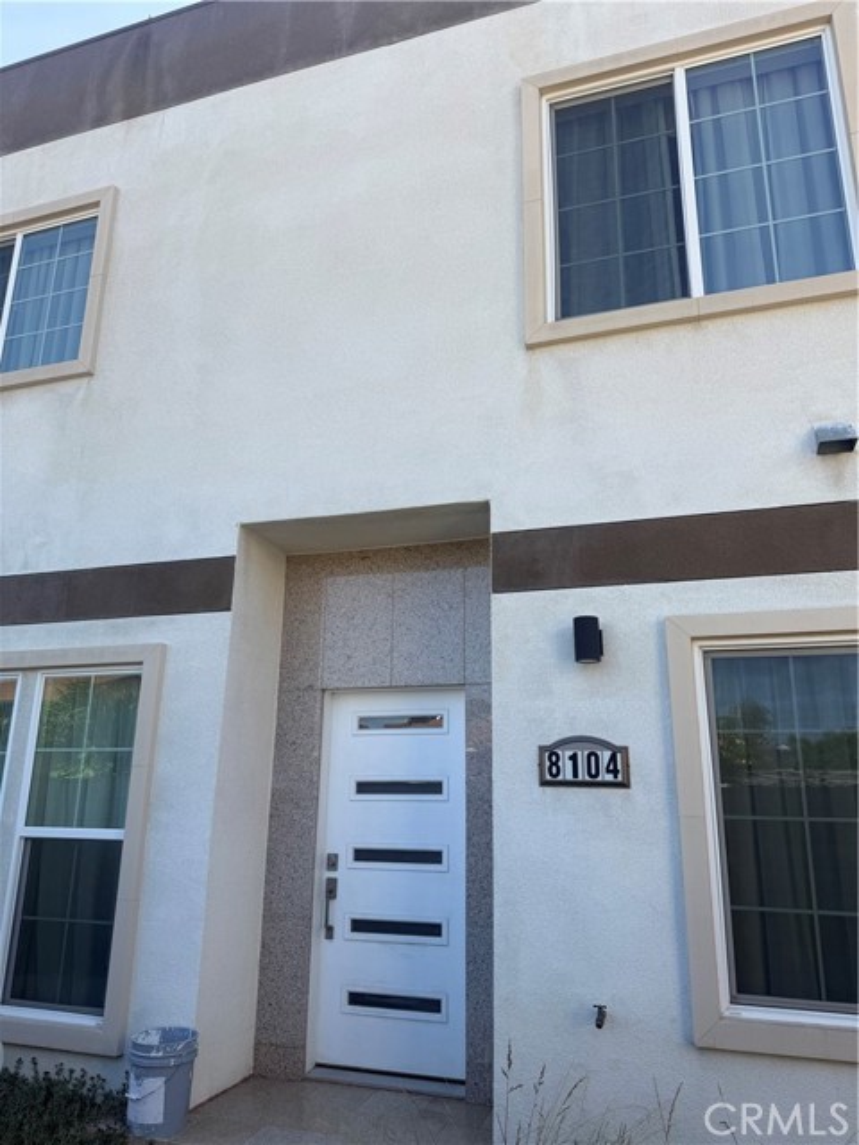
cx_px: 430
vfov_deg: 71.6
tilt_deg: +18.0
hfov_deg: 56.8
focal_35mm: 24
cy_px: 572
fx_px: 794
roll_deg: -0.8
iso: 80
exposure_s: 1/1618
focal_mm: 6.76
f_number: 1.78
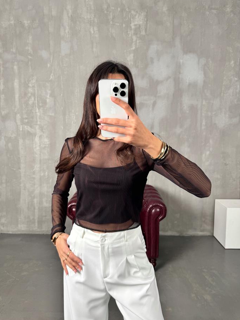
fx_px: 231
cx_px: 118
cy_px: 155
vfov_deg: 69.4
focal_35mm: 25
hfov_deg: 54.9
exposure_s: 1/121
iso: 100
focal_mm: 6.76
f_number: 1.78
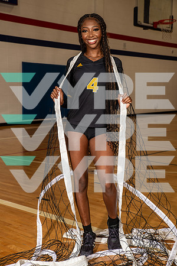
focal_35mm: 56
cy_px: 133
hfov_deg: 24.2
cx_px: 88
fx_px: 413
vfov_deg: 35.6
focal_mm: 56
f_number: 7.1
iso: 320
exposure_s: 1/250
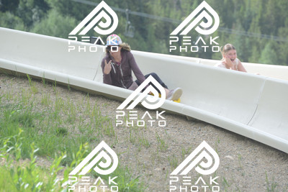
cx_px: 144
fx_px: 1560
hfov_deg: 10.5
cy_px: 96
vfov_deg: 7.0
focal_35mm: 195
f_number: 6.3
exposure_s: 1/640
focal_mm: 195
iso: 560
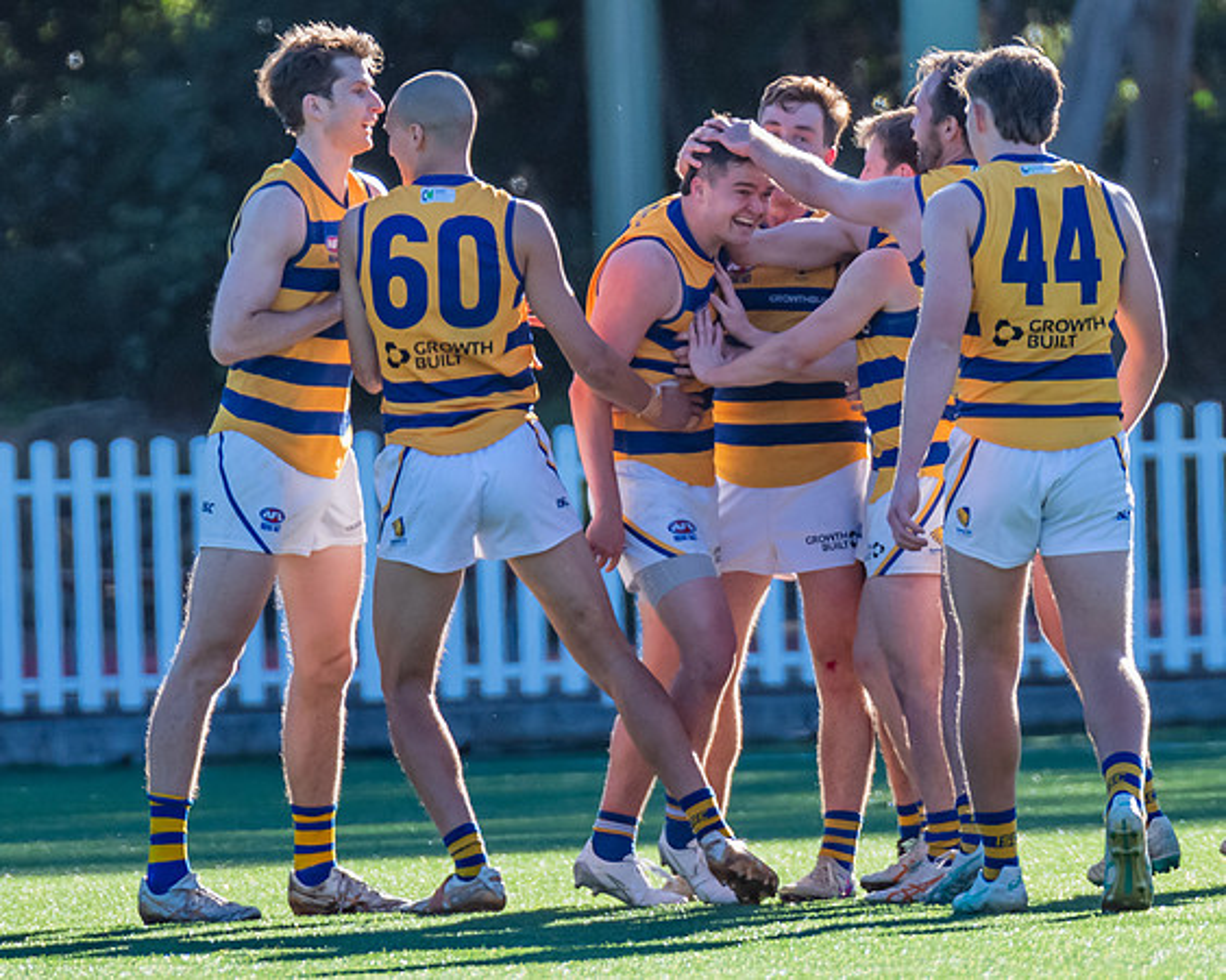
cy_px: 331
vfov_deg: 1.7
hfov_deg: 2.1
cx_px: 772
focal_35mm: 922
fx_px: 33438
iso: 800
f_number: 5.6
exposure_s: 1/1250
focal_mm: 440
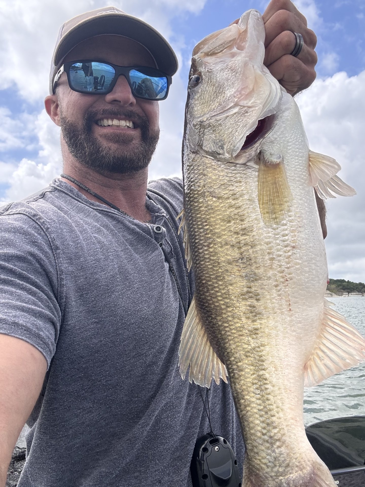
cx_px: 182
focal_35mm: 30
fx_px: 422
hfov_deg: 46.8
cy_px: 244
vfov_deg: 60.0
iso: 25
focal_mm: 2.69
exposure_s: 1/675
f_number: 1.9
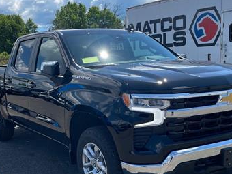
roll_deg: +3.6
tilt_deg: -6.4
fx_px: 328
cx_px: 113
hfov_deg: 38.9
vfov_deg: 29.4
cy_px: 118
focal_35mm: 49
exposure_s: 1/1949
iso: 32
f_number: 1.6
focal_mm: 4.2
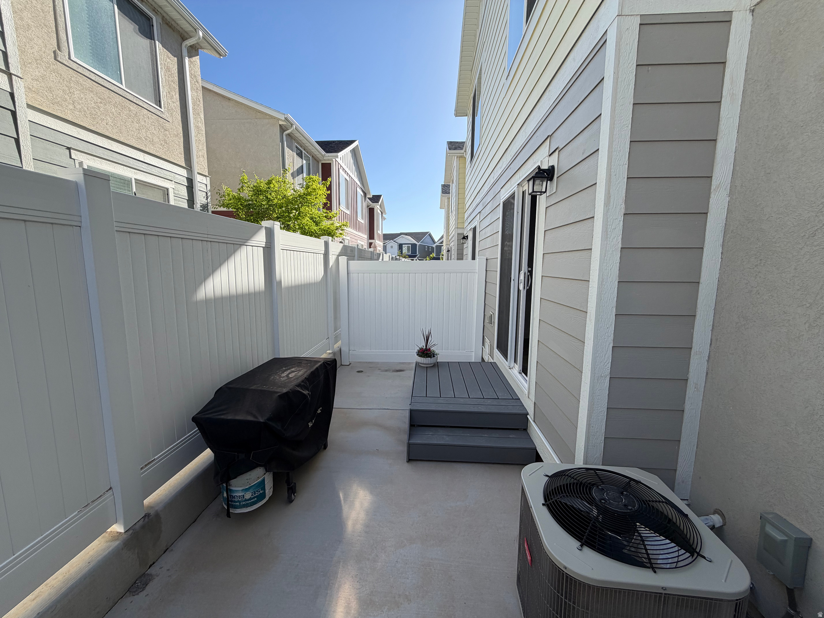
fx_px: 333
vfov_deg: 85.7
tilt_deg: -8.1
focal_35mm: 14
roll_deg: -0.4
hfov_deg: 102.1
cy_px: 309
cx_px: 412
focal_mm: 2.22
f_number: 2.2
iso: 40
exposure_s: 1/679
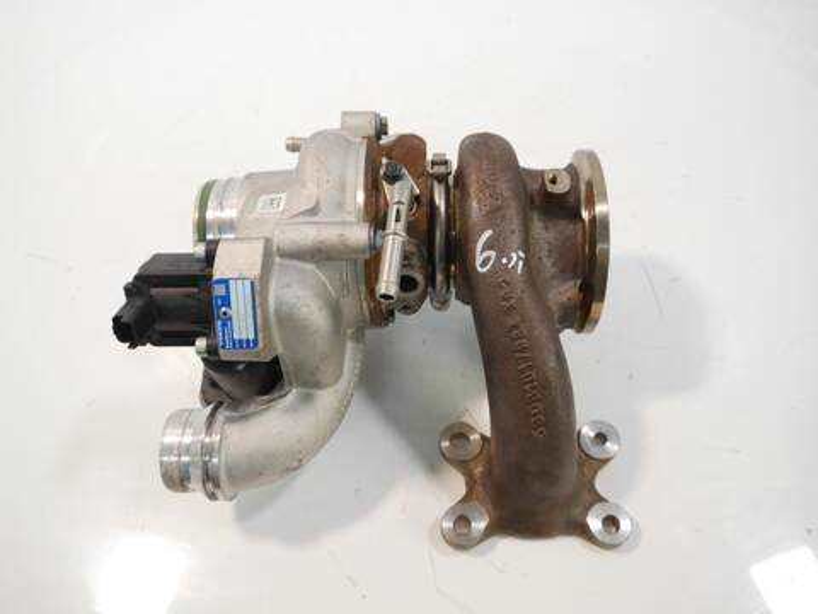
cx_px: 409
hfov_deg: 63.4
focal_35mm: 28
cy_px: 307
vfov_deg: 49.7
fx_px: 662
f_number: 3.5
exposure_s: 1/60
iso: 500
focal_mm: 14
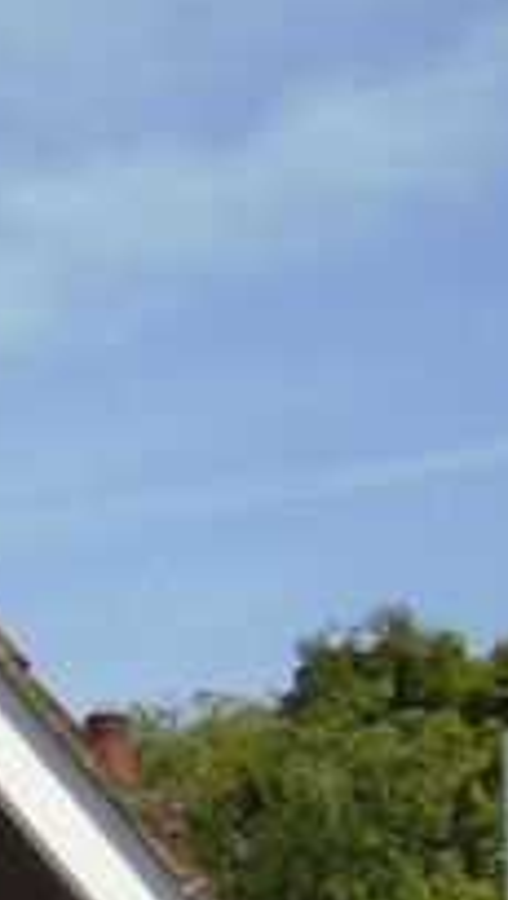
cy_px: 1226
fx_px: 3395
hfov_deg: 7.7
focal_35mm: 142
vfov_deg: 14.4
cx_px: -919
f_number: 8
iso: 100
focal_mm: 4.6
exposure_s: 1/200
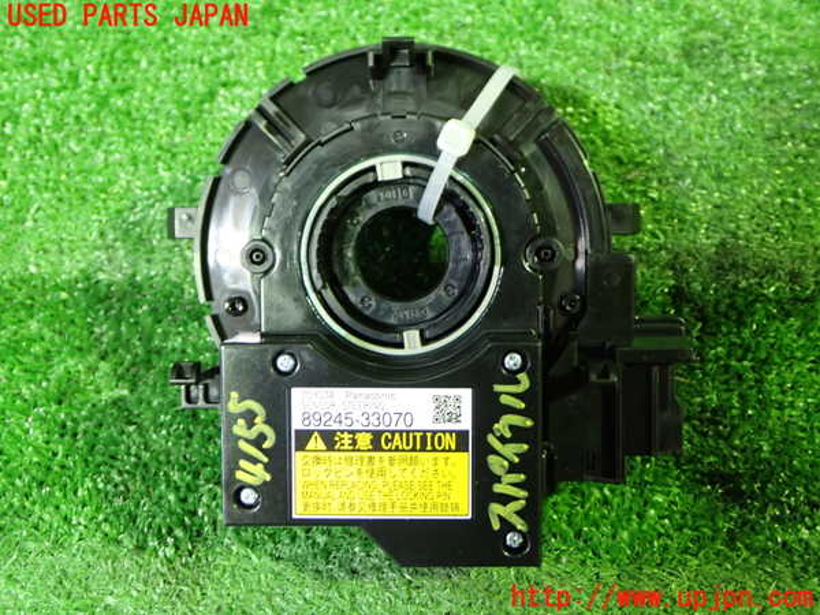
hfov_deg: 49.0
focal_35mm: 38
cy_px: 308
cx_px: 410
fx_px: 900
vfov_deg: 37.7
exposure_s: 1/25
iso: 800
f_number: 2.7
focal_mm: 6.83
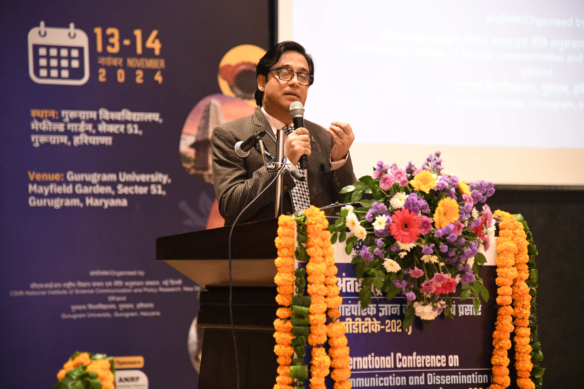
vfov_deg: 13.0
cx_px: 292
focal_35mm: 105
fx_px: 1703
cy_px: 194
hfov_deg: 19.5
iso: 10000
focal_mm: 105
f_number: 4
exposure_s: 1/125
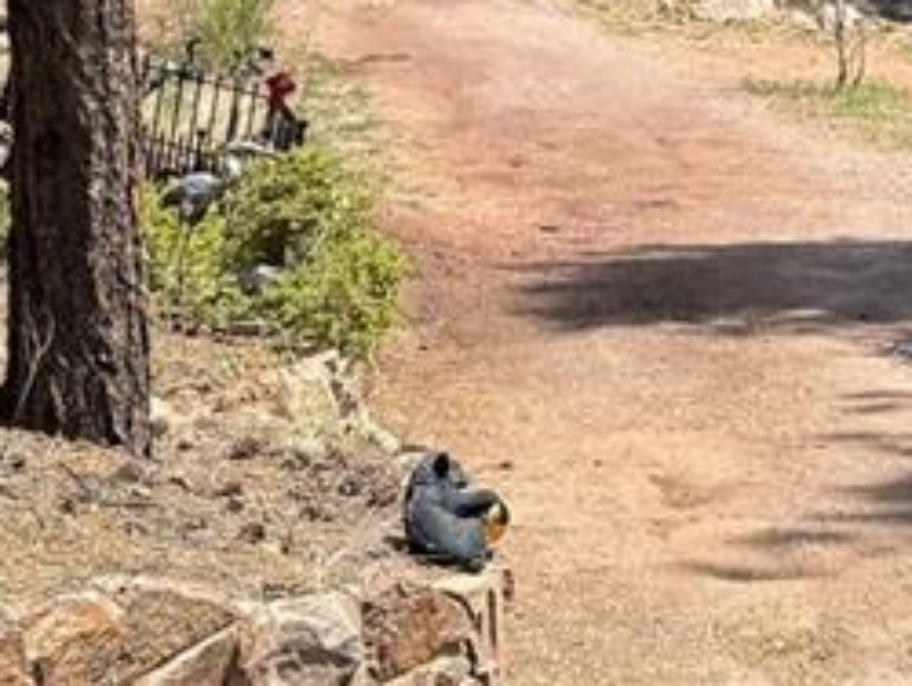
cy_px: 109
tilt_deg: -14.3
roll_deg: +0.2
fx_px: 3033
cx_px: 1164
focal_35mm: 115
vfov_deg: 12.8
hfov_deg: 16.2
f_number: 1.78
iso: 80
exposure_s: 1/1923
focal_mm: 6.76
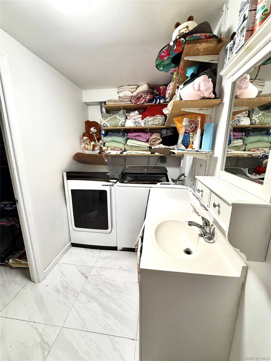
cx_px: 136
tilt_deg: -12.7
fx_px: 146
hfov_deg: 85.7
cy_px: 180
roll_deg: +0.0
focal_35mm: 14
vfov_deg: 102.1
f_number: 2.2
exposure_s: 1/60
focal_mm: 2.22
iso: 250
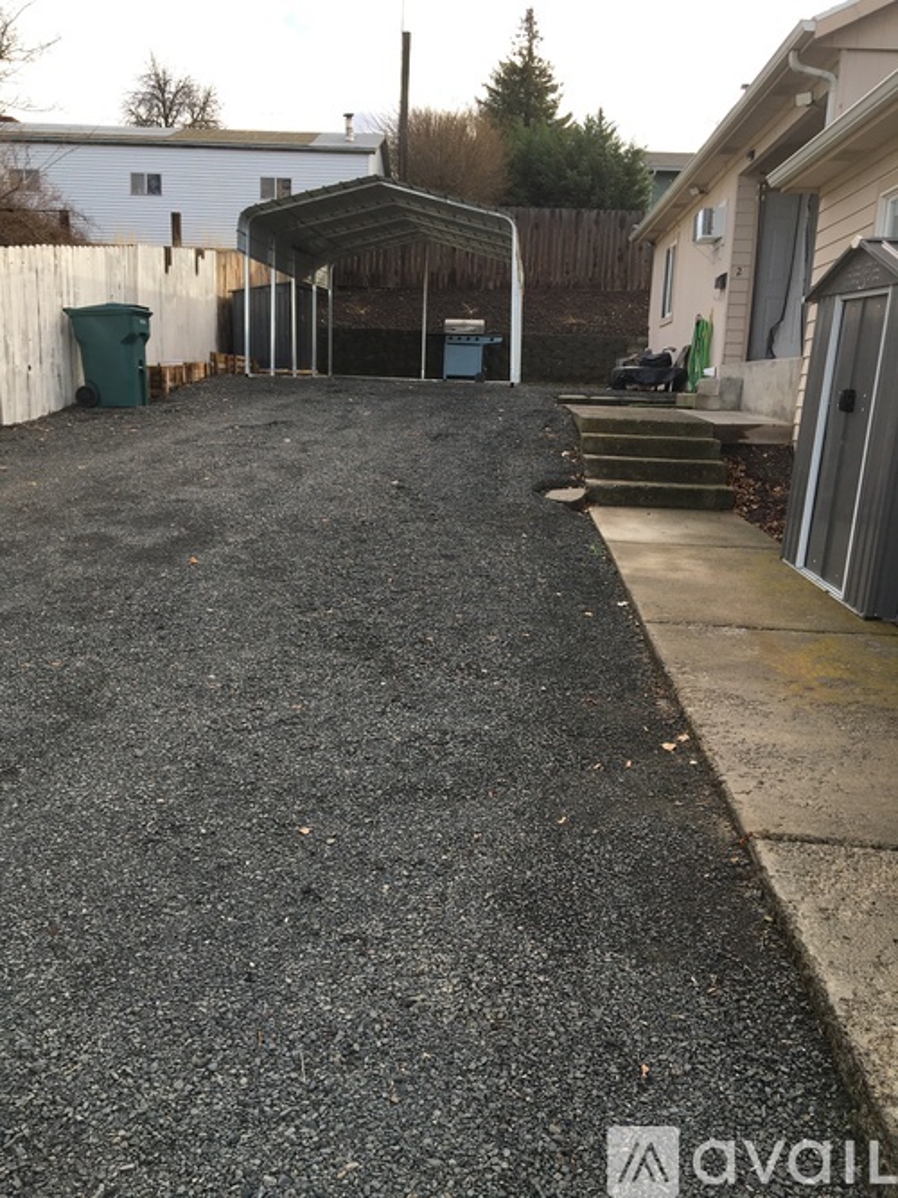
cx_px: 449
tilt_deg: -10.9
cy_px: 599
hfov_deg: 48.2
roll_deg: -0.9
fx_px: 1003
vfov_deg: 61.7
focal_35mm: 29
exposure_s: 1/368
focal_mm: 4.15
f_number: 2.2
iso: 25
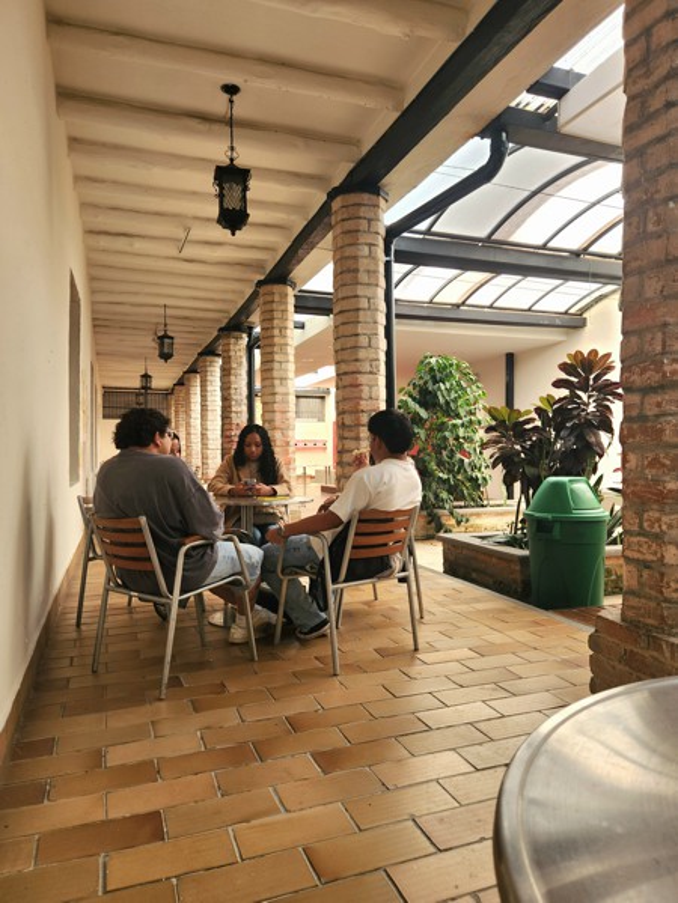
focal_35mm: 23
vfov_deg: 73.9
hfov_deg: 58.9
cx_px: 339
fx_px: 601
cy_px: 452
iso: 50
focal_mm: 5.4
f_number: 1.8
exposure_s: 1/182
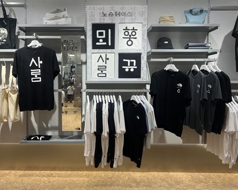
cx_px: 99
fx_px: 225
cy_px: 88
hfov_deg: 55.4
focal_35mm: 32
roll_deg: -0.9
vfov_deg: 45.7
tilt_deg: -3.6
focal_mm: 5.7
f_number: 1.5
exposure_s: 1/120
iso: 40
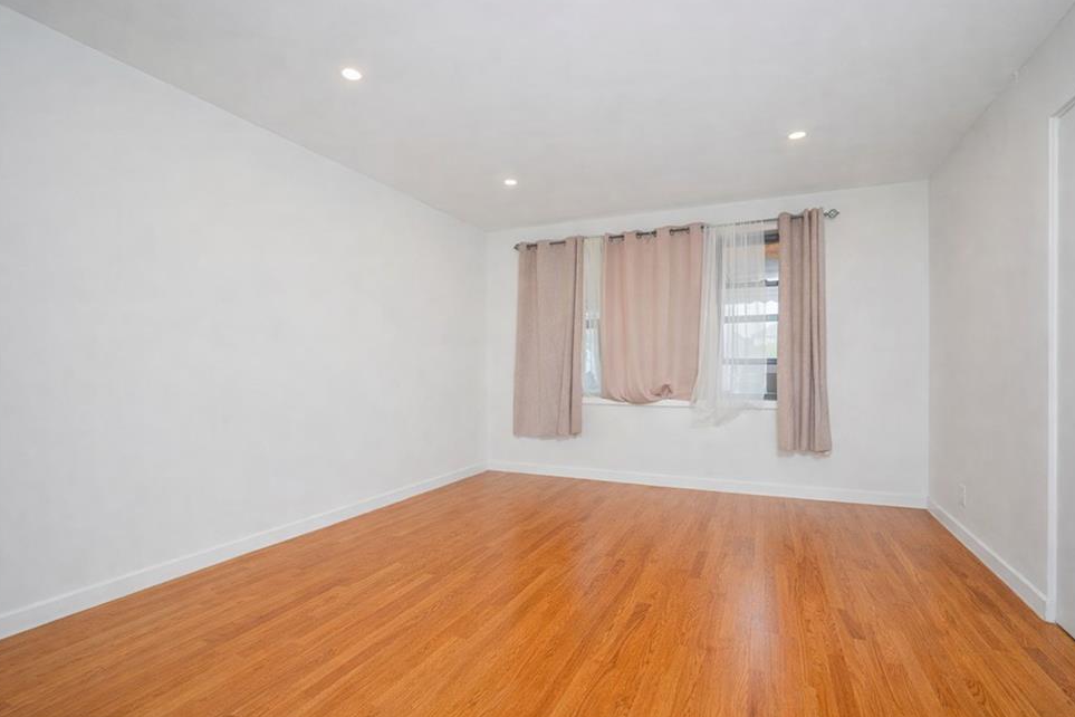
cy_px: 357
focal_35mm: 17
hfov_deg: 93.3
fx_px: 508
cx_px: 537
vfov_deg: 70.4
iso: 64
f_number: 4
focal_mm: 16
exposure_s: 1/30
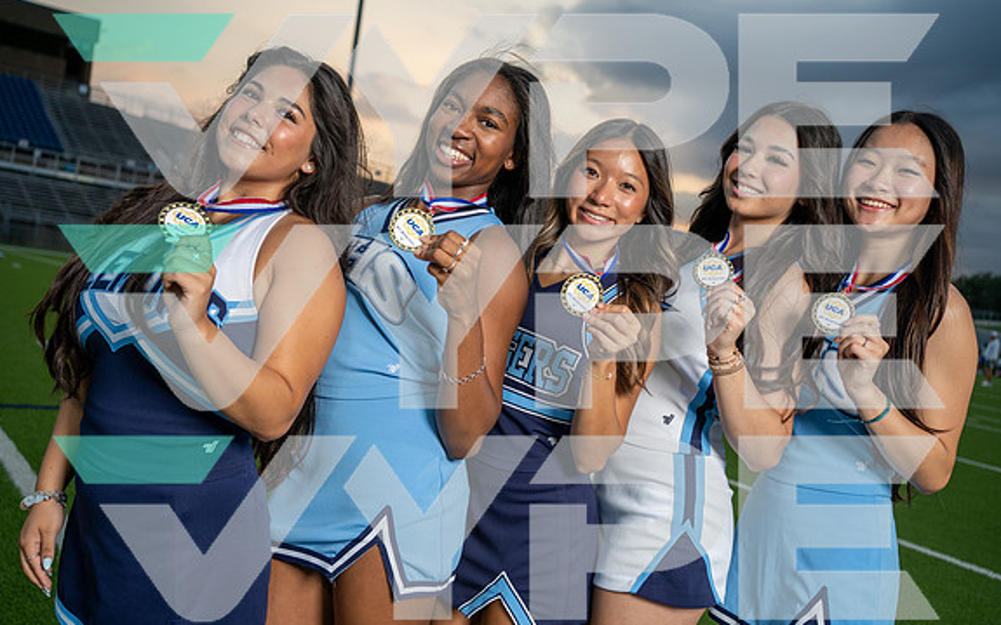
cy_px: 318
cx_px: 501
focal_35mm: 36
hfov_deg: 54.0
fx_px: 982
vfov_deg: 35.3
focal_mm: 35
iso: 400
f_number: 4
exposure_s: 1/250
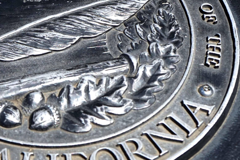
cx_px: 14
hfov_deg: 20.9
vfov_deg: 14.4
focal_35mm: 95
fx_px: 633
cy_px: 55
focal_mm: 36
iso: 100
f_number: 8
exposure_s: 1/320
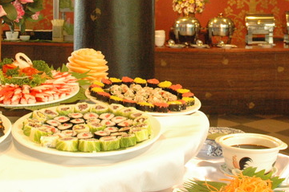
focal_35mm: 60
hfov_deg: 33.4
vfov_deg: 21.9
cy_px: 10
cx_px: 134
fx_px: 481
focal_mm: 18
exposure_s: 1/20
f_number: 5
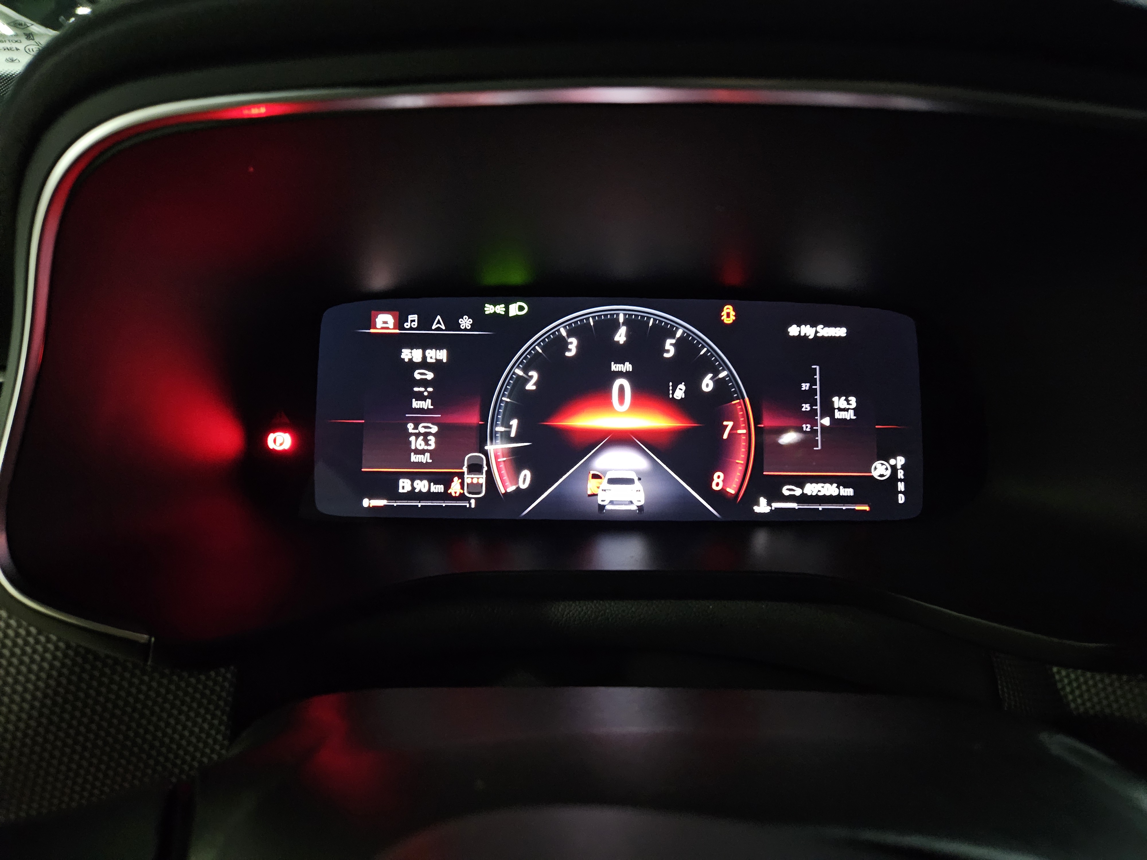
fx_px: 762
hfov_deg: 73.9
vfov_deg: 58.9
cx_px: 574
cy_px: 430
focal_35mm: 23
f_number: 1.8
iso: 1600
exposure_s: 1/25
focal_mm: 5.4
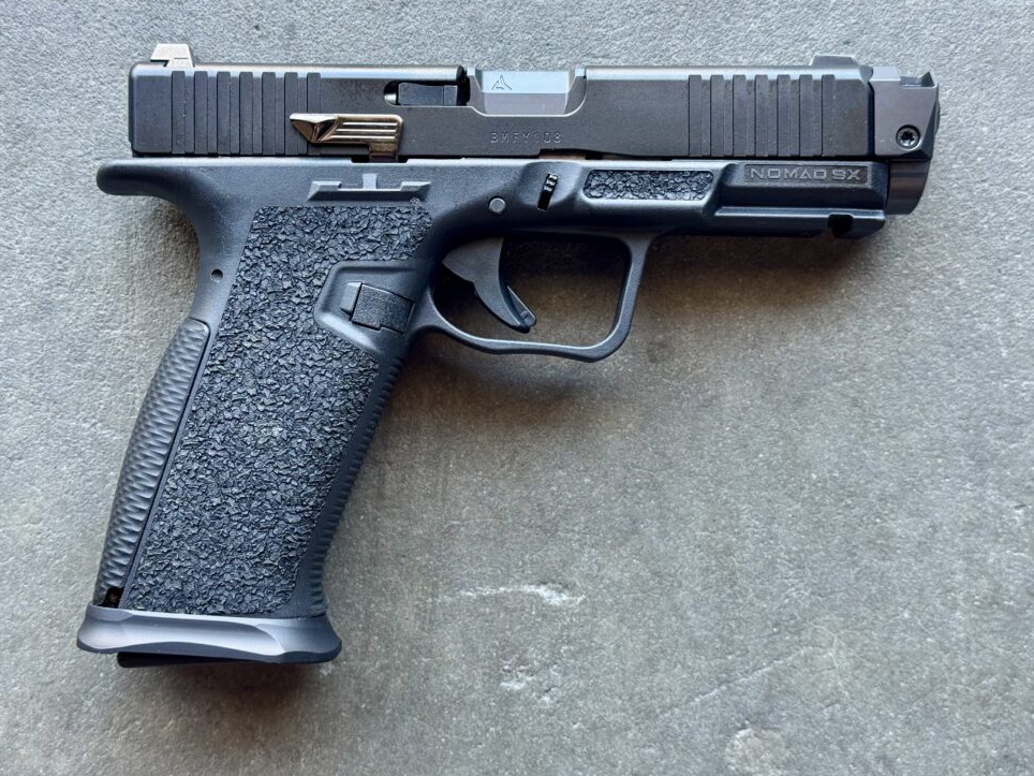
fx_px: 1523
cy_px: 365
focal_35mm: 51
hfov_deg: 37.5
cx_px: 512
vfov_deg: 28.6
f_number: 1.78
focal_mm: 6.76
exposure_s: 1/120
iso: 125
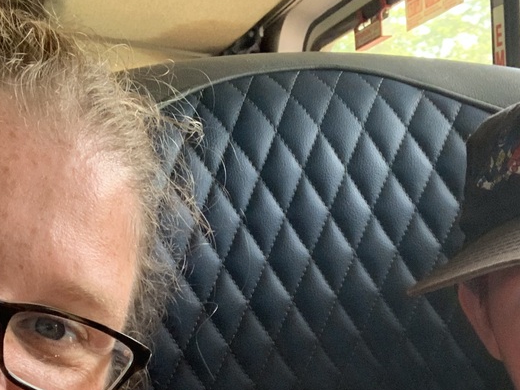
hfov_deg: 30.7
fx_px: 946
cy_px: 340
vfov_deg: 22.8
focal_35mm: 63
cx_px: 280
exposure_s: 1/60
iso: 250
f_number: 2.2
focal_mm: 2.87
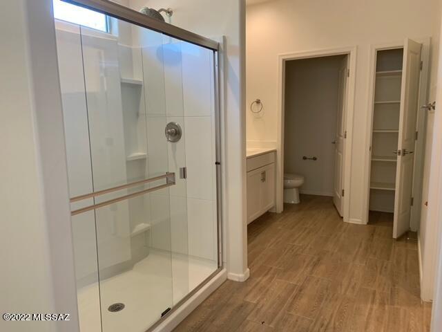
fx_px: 332
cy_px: 166
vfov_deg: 53.1
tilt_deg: -9.9
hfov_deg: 67.3
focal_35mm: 26
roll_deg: +2.1
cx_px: 221
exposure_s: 1/60
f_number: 1.8
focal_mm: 4.25
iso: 64
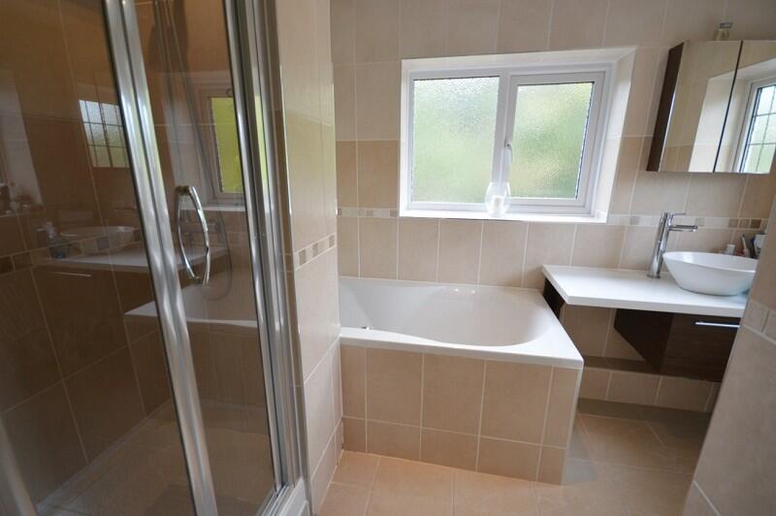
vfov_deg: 77.2
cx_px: 388
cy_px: 258
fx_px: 323
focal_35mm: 15
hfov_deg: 100.4
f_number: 4
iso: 450
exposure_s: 1/60
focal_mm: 10
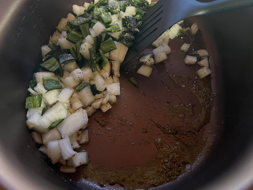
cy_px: 95
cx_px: 126
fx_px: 190
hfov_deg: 67.3
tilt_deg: -59.3
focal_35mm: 26
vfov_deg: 53.1
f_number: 1.5
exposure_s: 1/30
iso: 640
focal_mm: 5.7
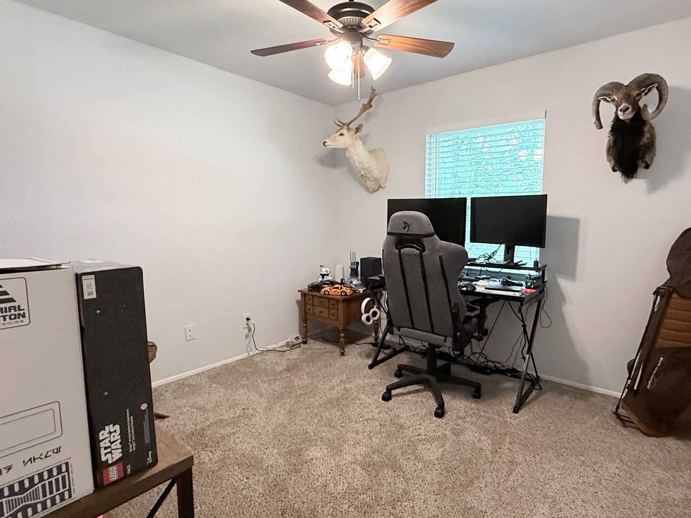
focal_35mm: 19
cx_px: 379
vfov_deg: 68.7
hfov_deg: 84.4
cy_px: 259
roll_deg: +0.4
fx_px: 379
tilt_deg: -4.9
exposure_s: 1/60
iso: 500
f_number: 2.2
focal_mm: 2.22
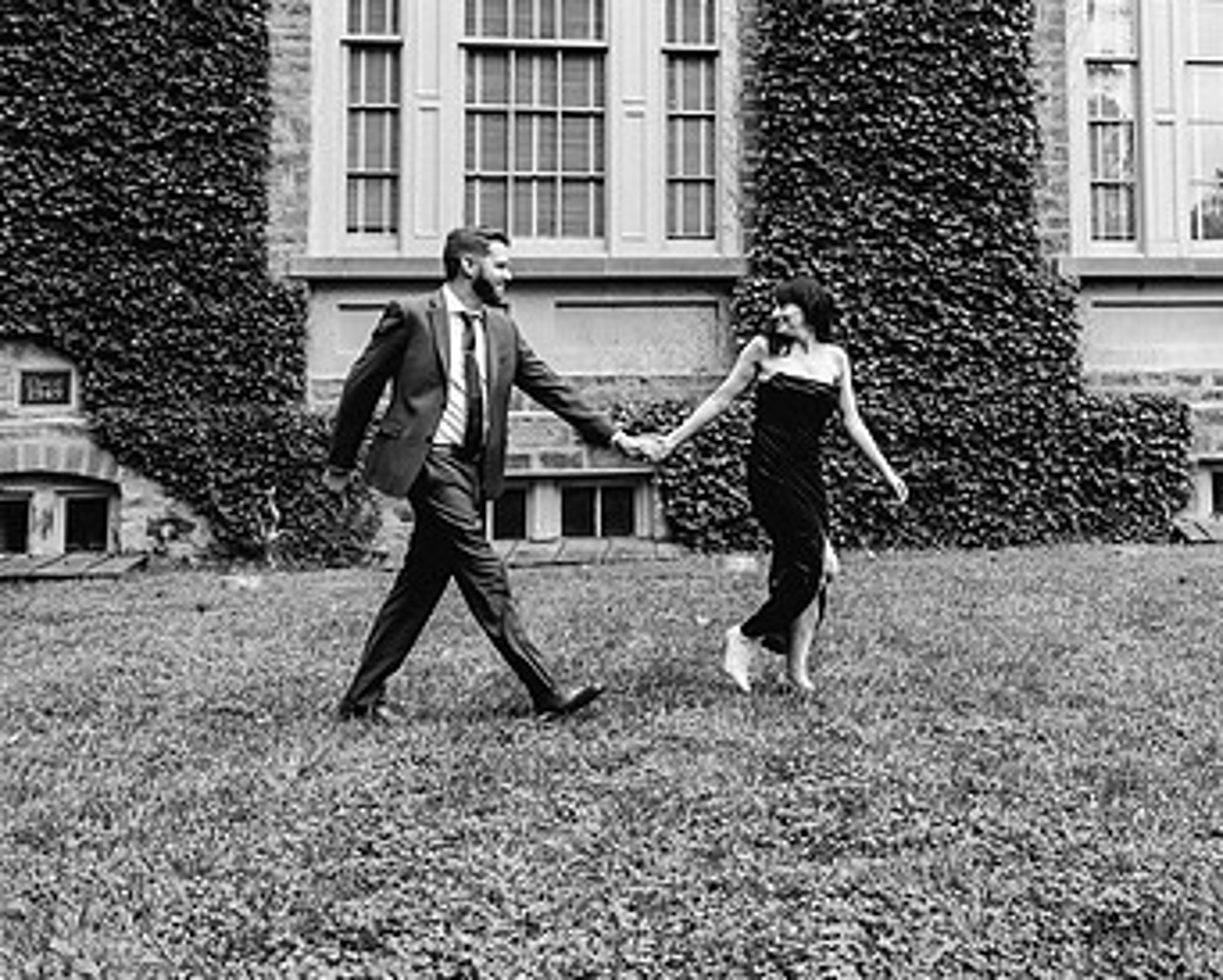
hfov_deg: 43.5
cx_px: 986
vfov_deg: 37.0
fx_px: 1449
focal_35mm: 40
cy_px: 323
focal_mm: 24
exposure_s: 1/250
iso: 400
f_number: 3.2
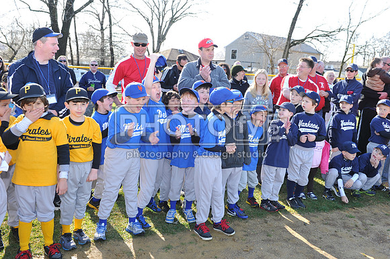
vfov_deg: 38.8
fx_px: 368
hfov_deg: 55.8
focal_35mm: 34
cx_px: 195
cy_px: 130
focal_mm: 34
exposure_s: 1/160
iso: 200
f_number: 5
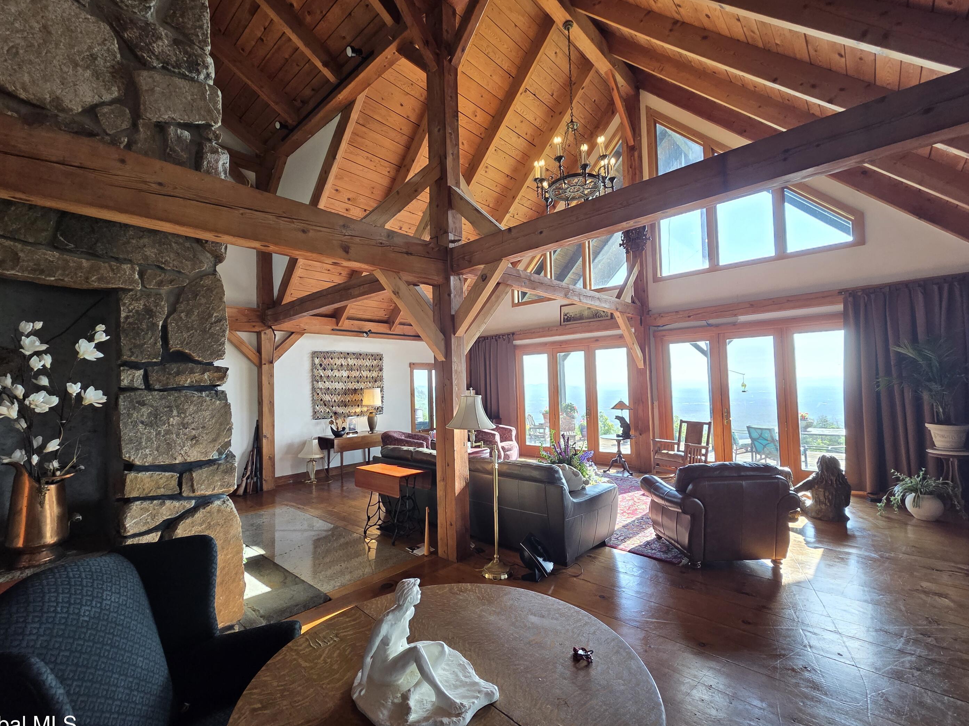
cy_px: 369
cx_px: 483
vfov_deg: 85.7
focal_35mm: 14
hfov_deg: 102.1
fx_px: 392
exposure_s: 1/120
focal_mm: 2.2
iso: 200
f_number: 2.2
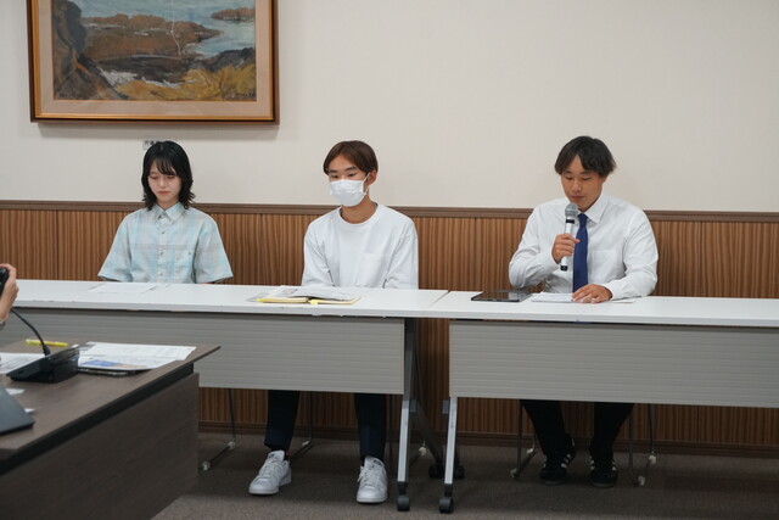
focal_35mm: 72
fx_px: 1558
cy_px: 260
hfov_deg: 28.1
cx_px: 390
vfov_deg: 18.9
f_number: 5.6
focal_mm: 48
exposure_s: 1/160
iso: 1600
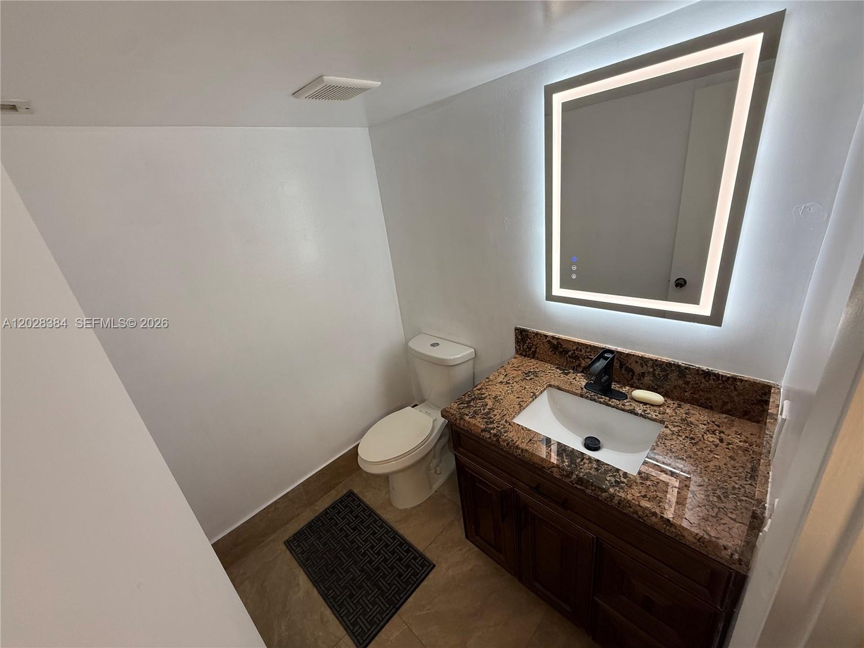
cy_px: 324
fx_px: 349
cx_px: 432
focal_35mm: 14
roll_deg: +7.9
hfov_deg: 102.1
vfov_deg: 85.7
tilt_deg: -21.7
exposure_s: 1/102
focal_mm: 2.22
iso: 125
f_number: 2.2
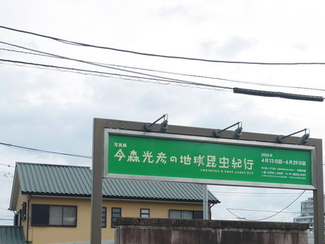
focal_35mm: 64
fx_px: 601
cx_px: 216
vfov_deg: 22.6
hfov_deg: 30.0
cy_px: 200
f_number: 5.6
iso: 200
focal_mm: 17
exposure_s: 1/640
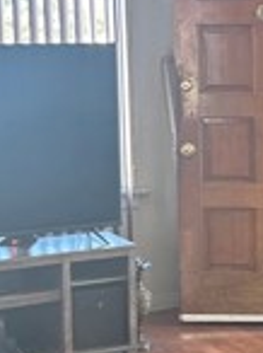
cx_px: 345
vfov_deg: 17.3
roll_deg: +1.0
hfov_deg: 12.5
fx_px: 1158
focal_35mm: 114
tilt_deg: -7.4
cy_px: 155
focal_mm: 5.7
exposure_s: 1/60
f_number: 1.5
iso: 160
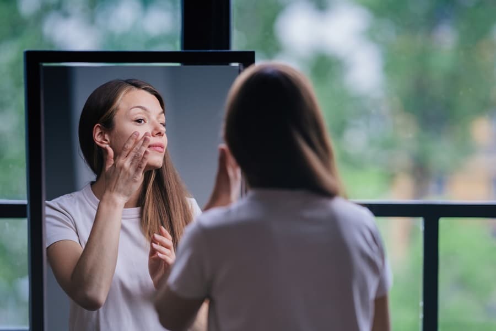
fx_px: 1860
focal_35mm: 135
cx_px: 248
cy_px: 166
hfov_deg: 15.2
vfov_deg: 10.2
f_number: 2.2
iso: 400
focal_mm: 135
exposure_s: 1/500
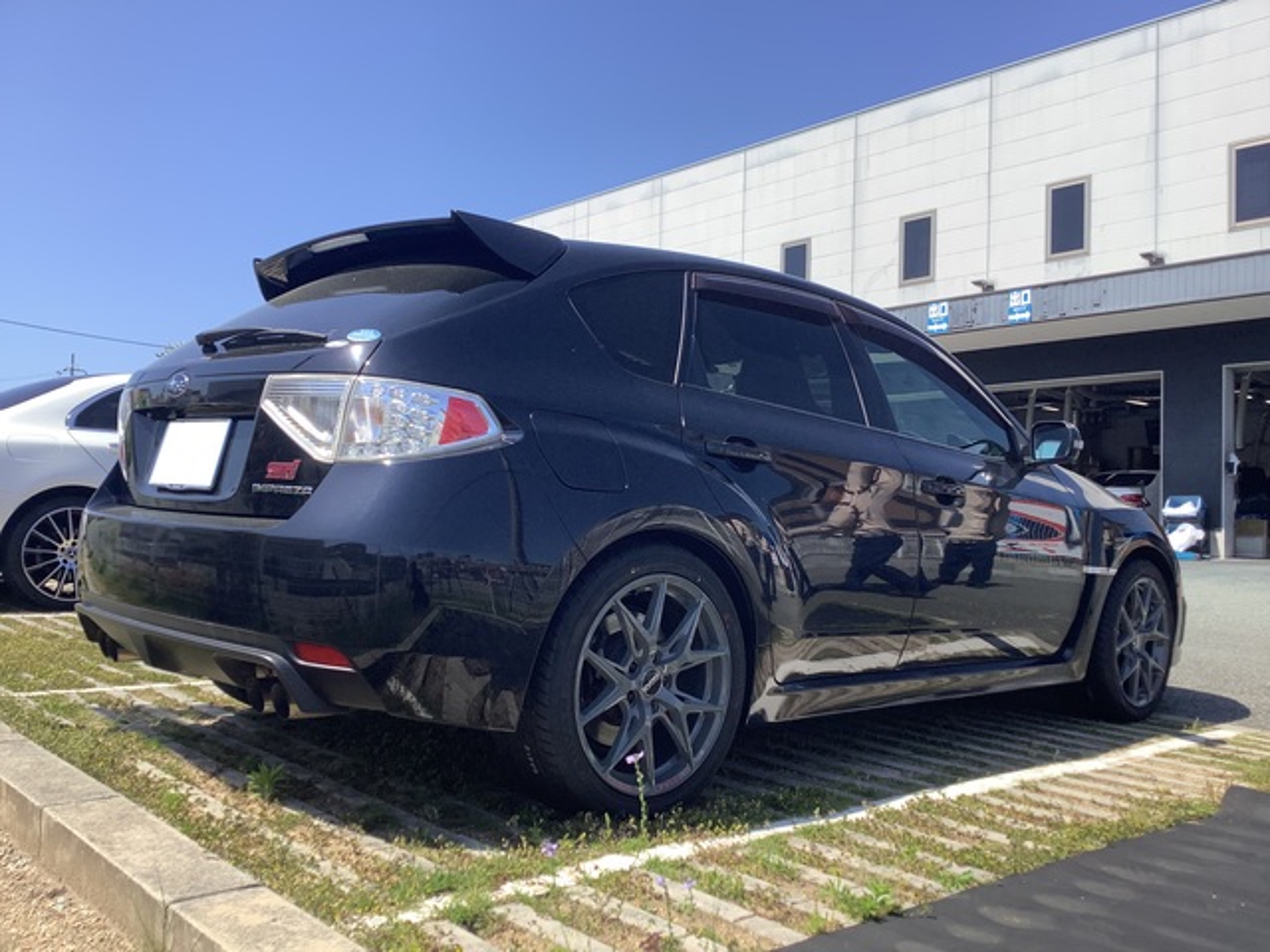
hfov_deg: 58.4
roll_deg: +0.1
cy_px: 476
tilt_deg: +2.8
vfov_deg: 45.4
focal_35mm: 31
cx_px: 635
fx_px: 1137
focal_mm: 3.3
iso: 25
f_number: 2.4
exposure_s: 1/959
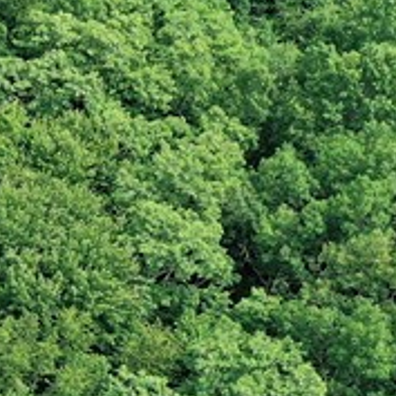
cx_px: -640
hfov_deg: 10.0
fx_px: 1890
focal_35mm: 146
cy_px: 251
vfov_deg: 12.0
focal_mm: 10.26
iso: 100
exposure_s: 1/400
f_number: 5.6
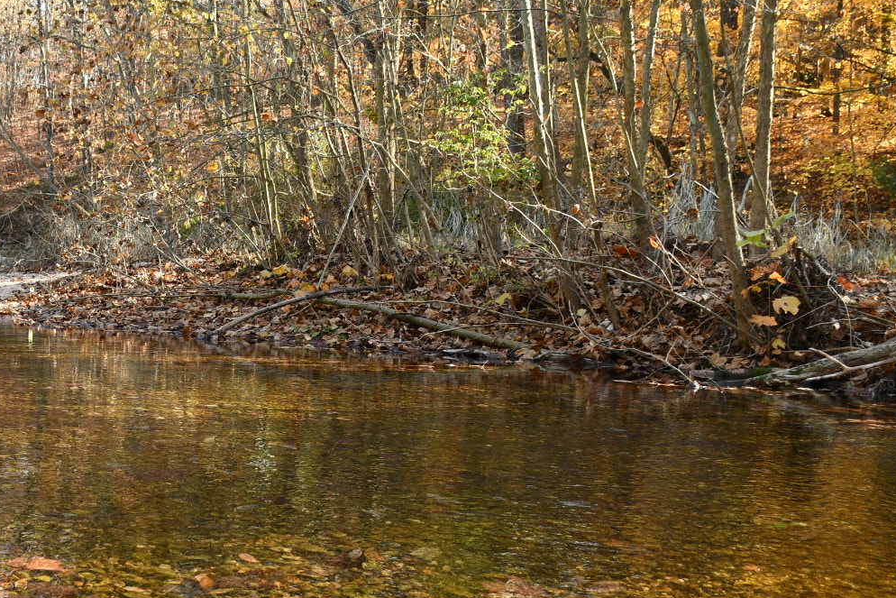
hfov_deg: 43.2
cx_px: 232
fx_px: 1095
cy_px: 322
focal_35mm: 44
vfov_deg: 30.5
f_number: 5
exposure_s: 1/250
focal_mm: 18
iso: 400
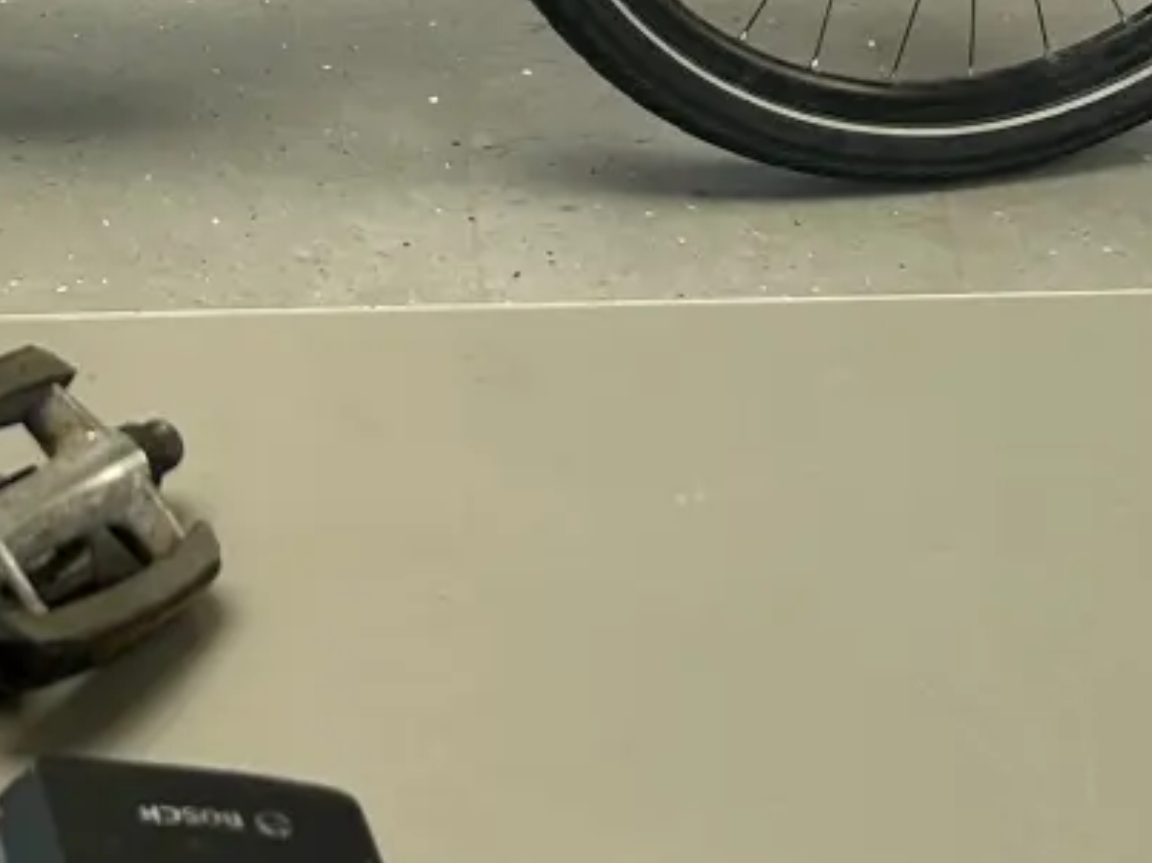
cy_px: -197
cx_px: -189
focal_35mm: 124
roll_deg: -0.2
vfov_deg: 11.7
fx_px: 4125
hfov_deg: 15.4
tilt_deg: -30.3
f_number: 1.5
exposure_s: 1/121
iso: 32
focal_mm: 5.7
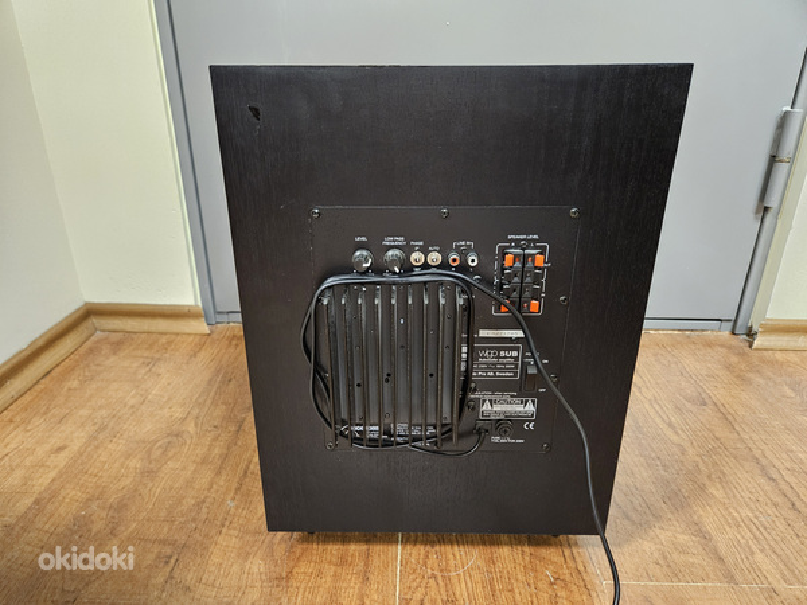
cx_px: 404
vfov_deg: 58.9
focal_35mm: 23
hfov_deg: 73.9
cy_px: 302
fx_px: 536
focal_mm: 5.4
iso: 640
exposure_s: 1/25
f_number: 1.8
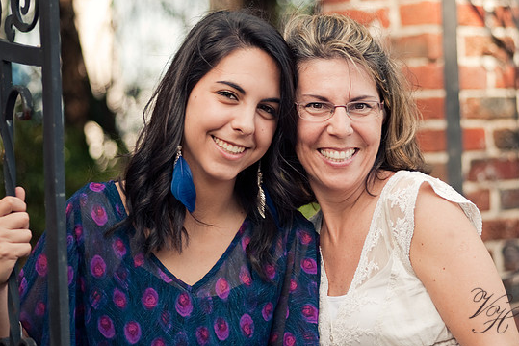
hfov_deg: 18.1
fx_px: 1628
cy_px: 167
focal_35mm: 113
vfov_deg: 12.1
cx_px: 254
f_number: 2.8
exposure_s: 1/640
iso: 320
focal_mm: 105
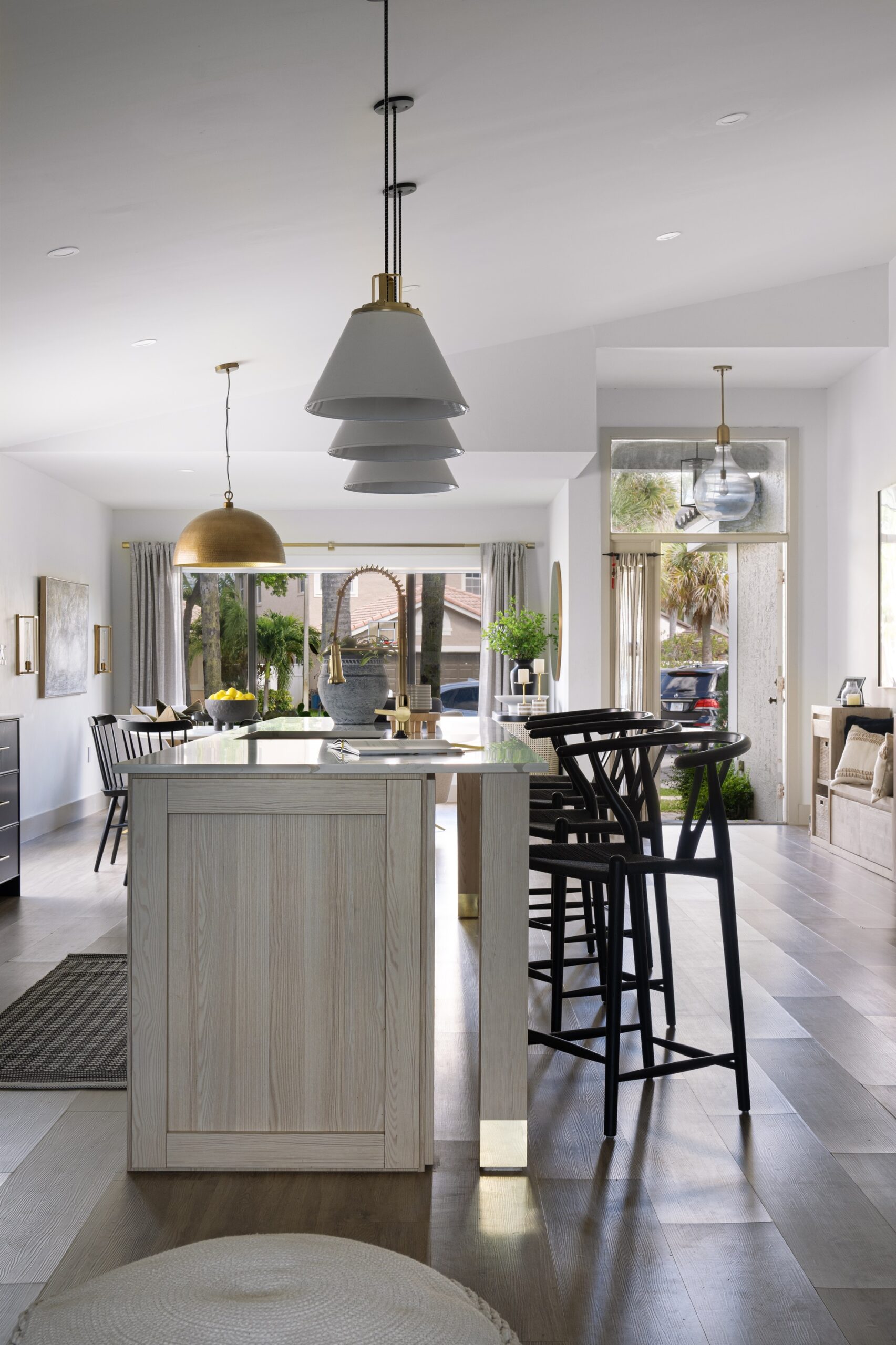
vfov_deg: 43.6
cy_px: 672
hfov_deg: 29.8
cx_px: 448
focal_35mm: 45
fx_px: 1681
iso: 125
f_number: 9
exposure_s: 1/1.67
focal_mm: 30
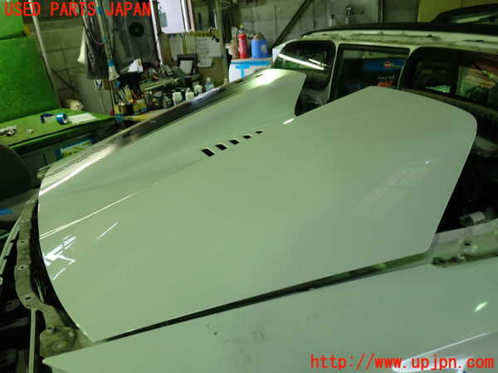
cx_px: 249
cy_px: 186
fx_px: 432
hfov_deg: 60.0
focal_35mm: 30
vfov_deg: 46.8
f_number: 2.3
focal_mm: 5.4
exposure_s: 1/40
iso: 200
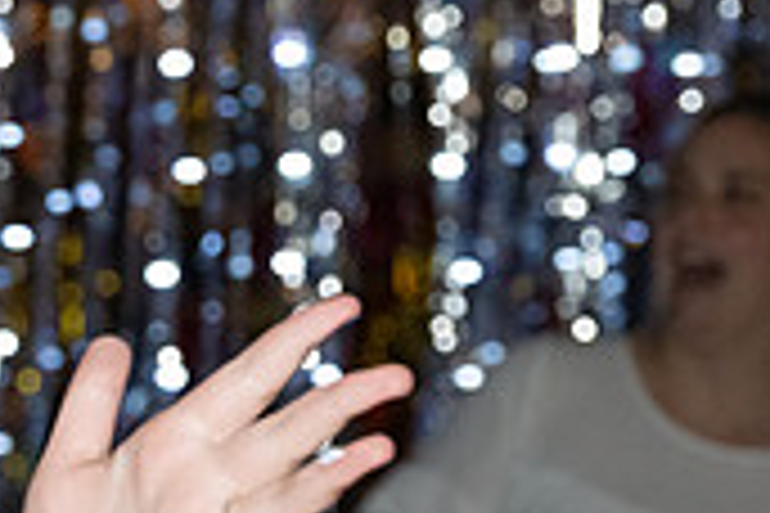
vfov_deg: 6.0
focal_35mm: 230
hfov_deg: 8.7
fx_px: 4919
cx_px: -527
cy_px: 407
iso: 6400
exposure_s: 1/100
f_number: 5.6
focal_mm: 68
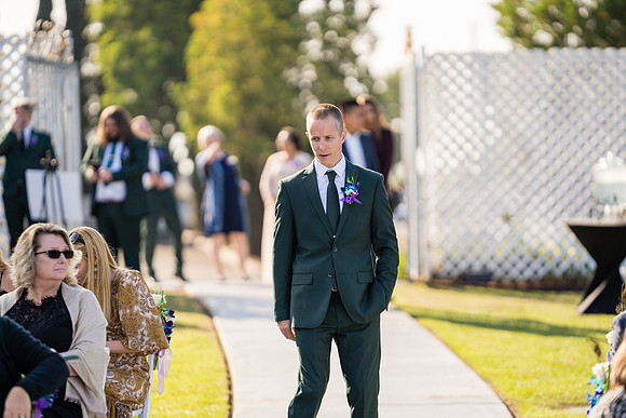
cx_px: 313
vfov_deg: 10.2
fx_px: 2348
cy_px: 209
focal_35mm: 135
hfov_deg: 15.2
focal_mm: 135
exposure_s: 1/1600
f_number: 1.8
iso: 100
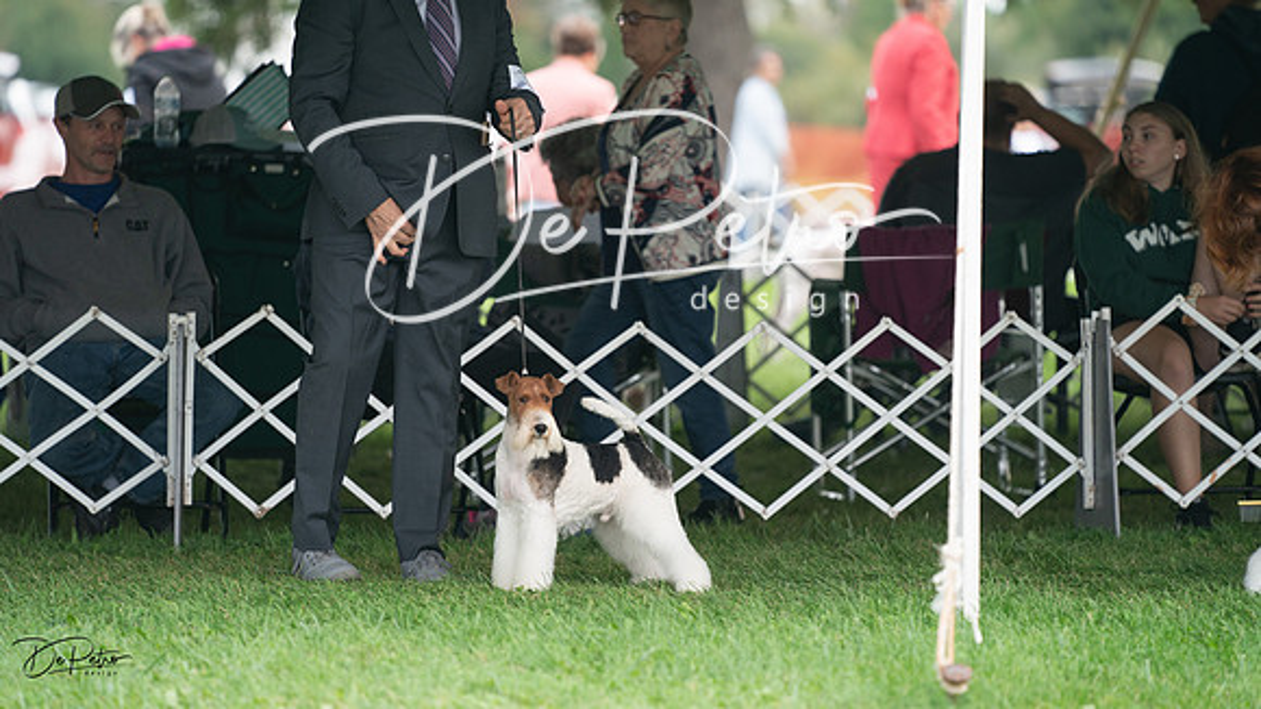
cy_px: 354
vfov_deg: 5.8
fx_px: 7003
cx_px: 630
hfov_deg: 10.3
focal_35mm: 209
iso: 640
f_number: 3.2
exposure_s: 1/1000
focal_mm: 200
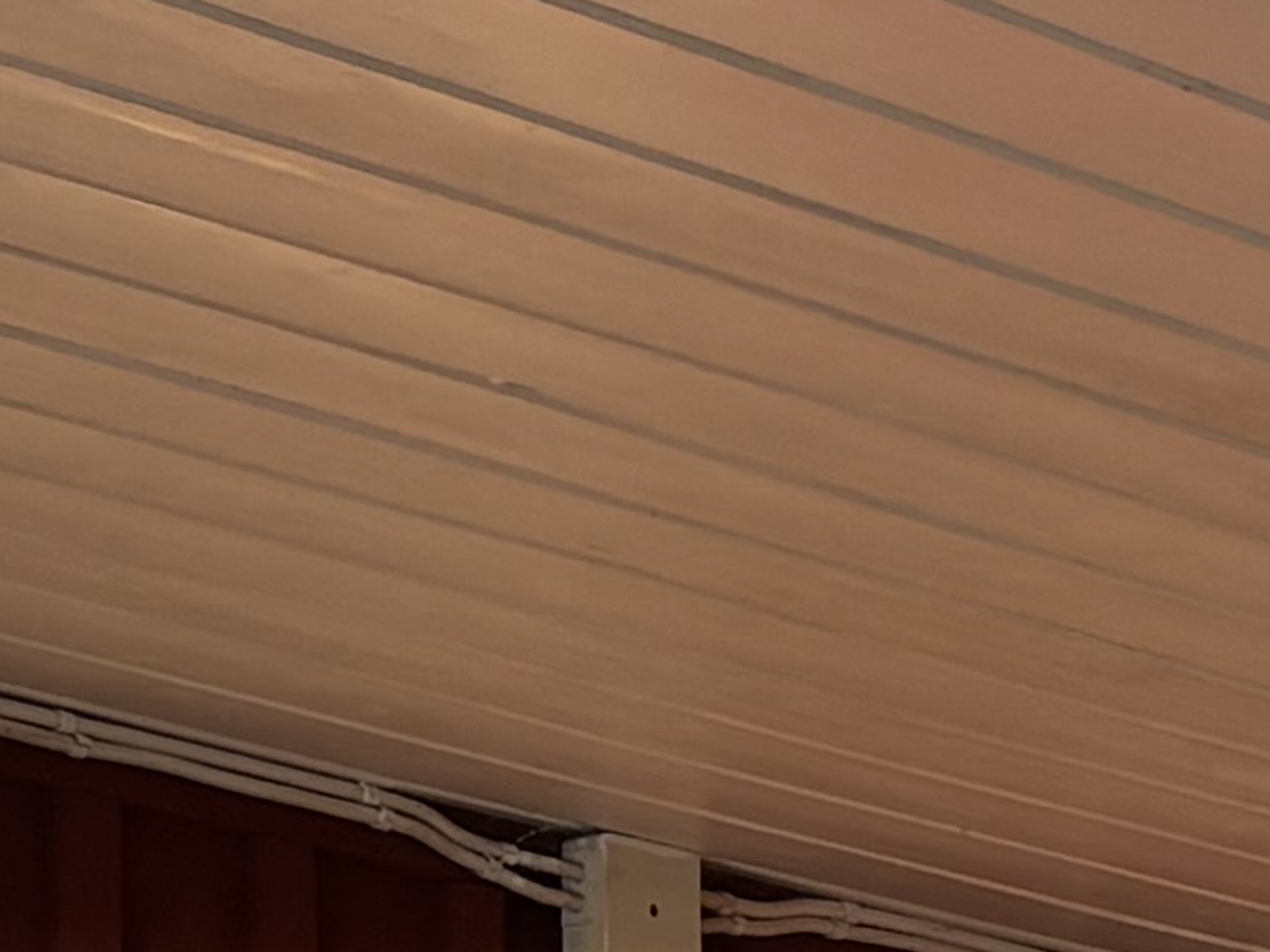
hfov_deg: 10.7
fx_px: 6786
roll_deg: -0.8
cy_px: 2397
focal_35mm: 185
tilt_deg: -5.6
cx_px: 868
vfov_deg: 7.4
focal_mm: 5.96
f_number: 1.6
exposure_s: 1/377
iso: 50
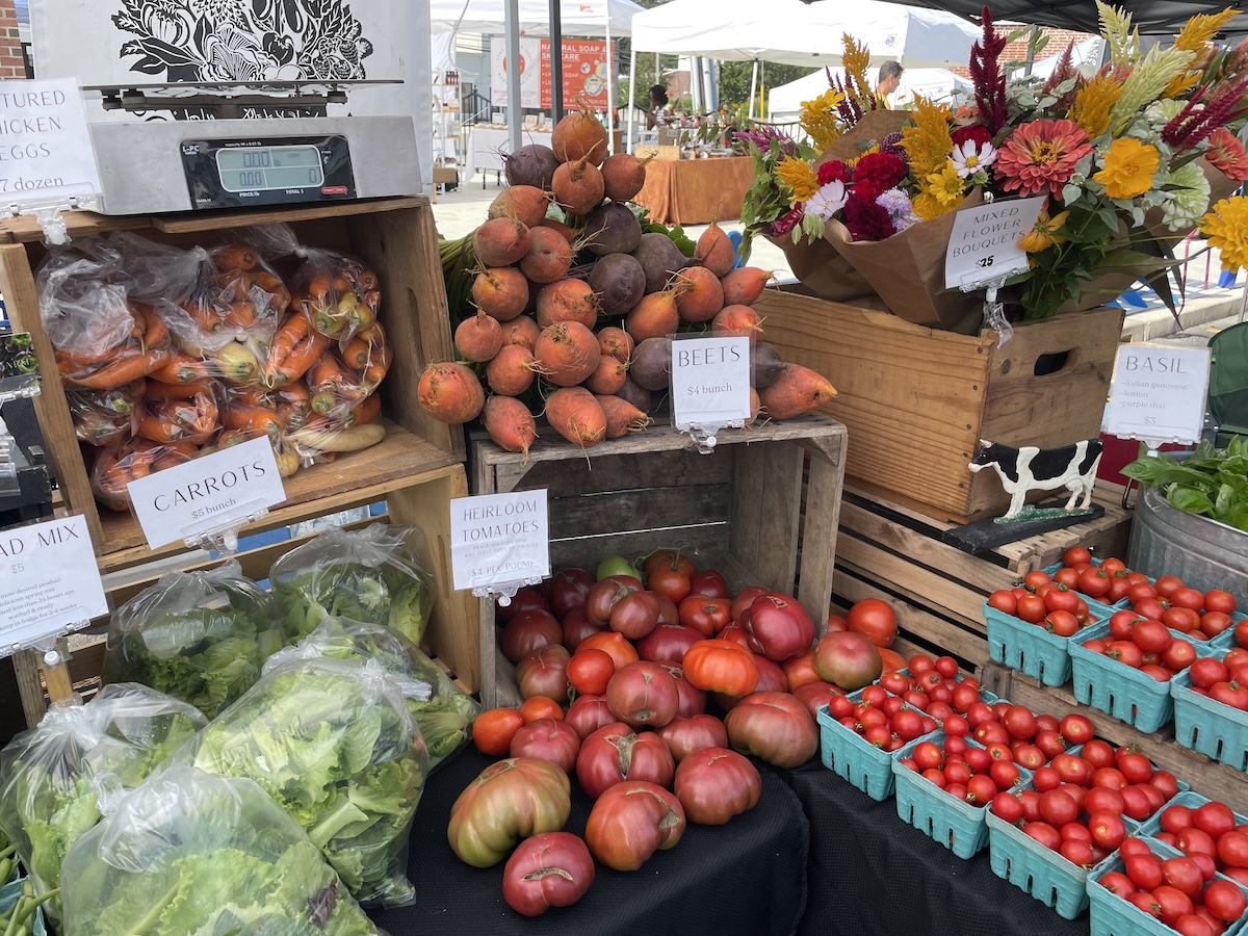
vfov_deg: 53.1
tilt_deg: -20.3
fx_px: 937
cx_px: 624
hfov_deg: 67.3
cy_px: 468
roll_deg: -1.8
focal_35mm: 26
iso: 32
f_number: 1.6
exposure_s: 1/812
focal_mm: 4.2
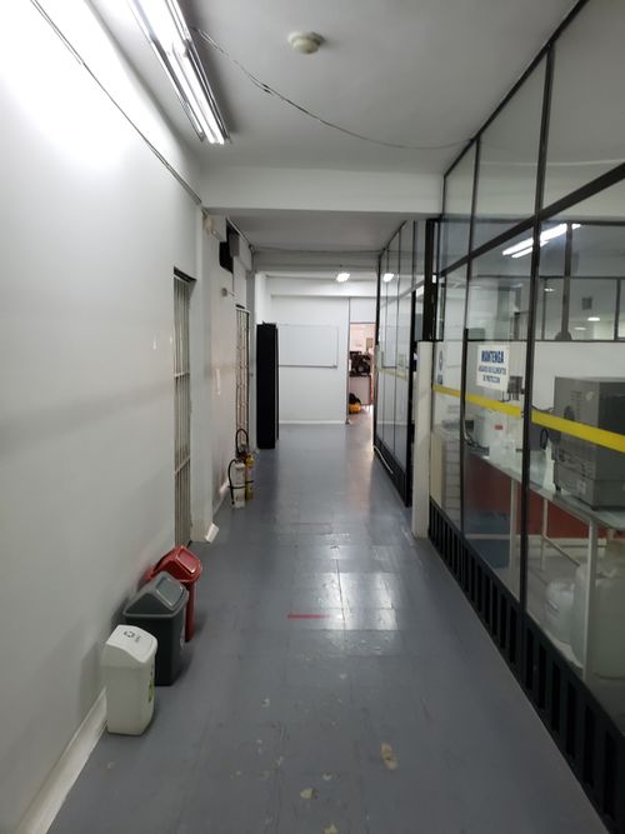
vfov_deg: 67.3
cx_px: 312
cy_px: 417
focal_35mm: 26
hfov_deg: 53.0
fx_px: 626
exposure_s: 1/60
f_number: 1.5
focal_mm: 4.3
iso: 320
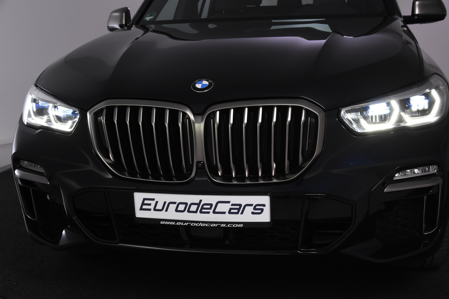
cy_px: 155
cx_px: 235
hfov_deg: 44.5
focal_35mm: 44
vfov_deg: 30.5
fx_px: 549
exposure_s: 1/200
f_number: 7.1
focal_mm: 28
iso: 1600
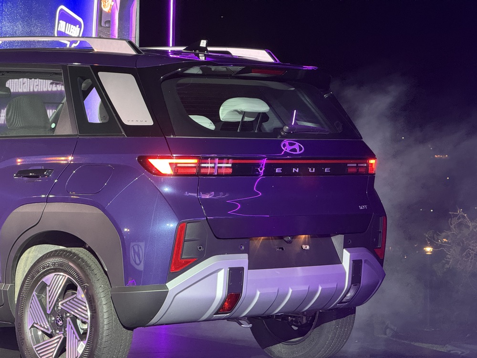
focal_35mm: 120
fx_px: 1654
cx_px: 238
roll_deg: -0.5
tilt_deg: -1.8
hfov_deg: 16.4
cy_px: 179
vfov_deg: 12.3
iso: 800
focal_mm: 15.66
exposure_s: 1/39
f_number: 2.8
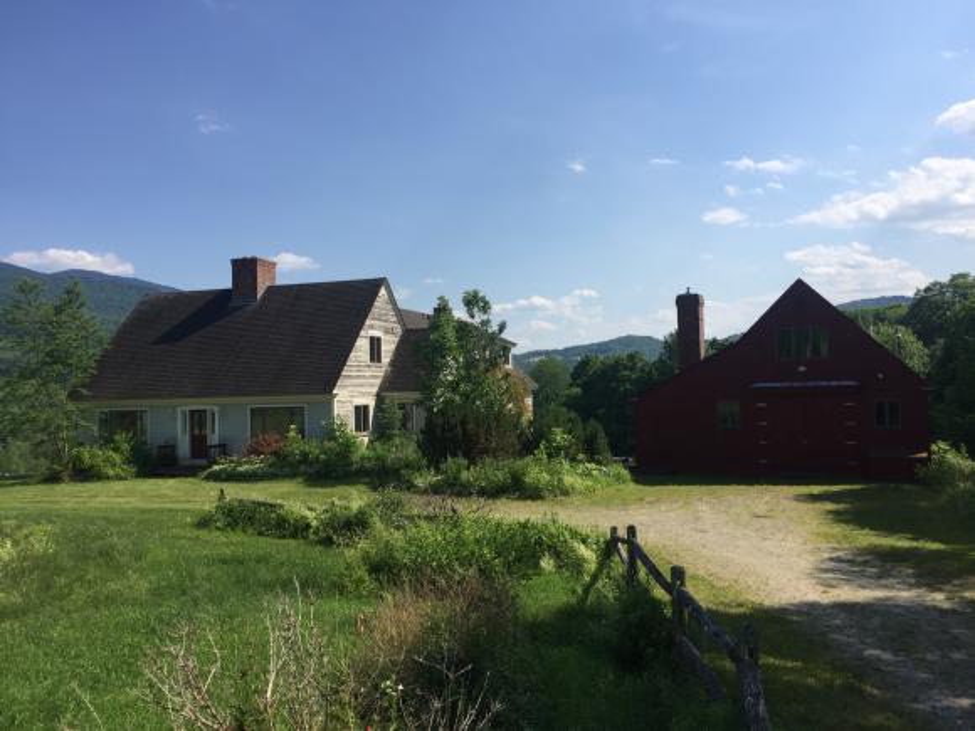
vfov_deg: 48.2
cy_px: 366
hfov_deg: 61.7
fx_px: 817
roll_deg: +0.7
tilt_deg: +3.5
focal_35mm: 29
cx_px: 488
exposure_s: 1/2326
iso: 32
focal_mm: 4.15
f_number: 2.2
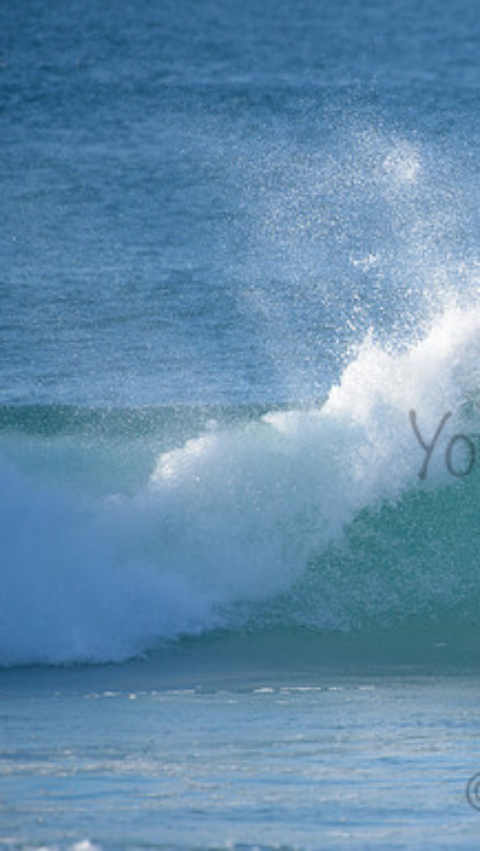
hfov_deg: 1.4
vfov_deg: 2.5
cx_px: 639
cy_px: 405
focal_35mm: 852
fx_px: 19249
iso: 450
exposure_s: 1/2000
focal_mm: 500
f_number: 5.6
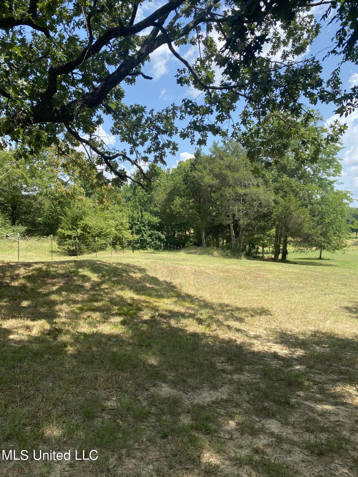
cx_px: 179
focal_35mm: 26
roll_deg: -0.4
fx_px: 359
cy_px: 238
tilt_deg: -1.1
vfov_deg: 67.3
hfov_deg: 53.1
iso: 32
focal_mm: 4.25
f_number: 1.8
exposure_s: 1/1258
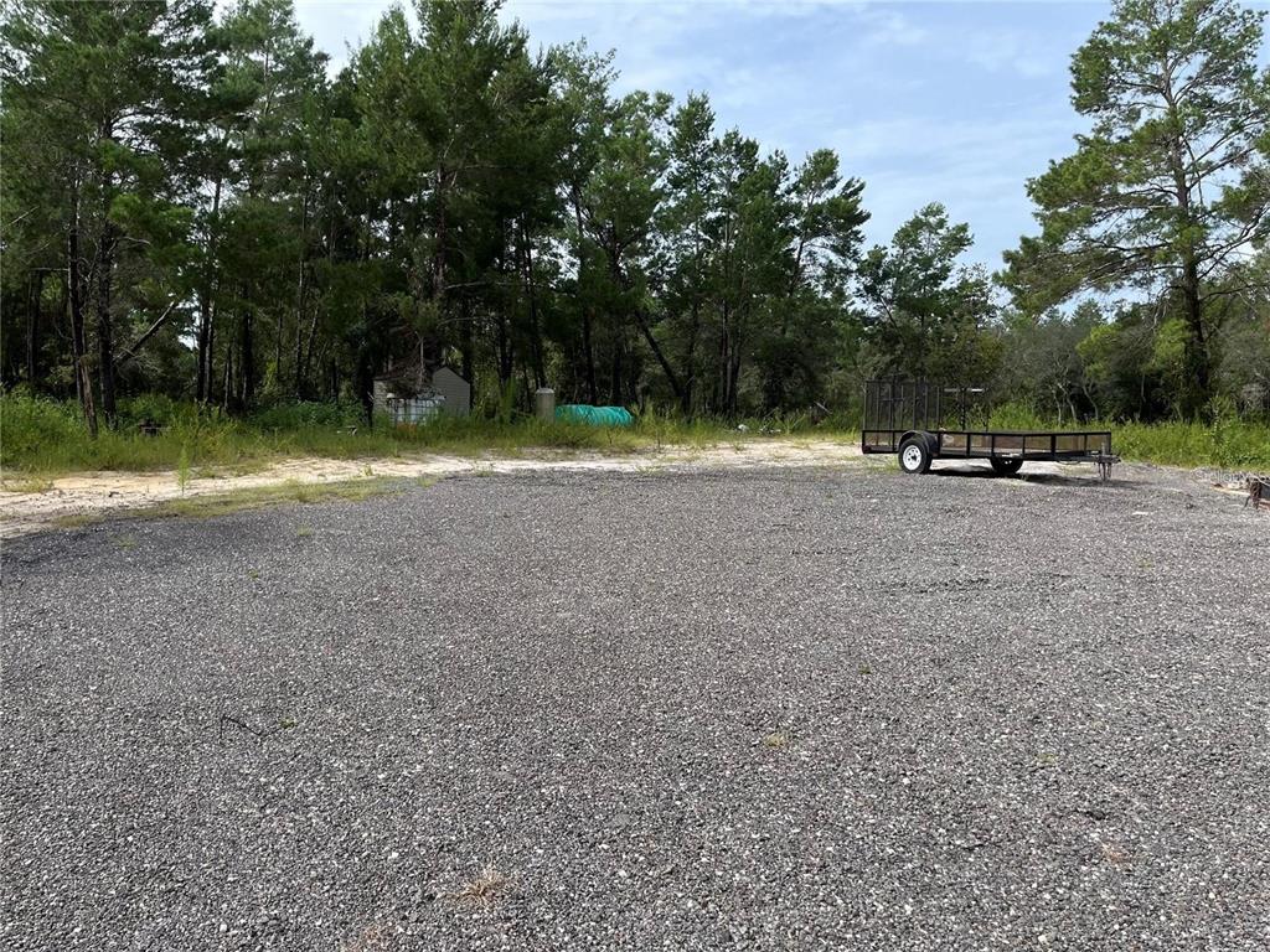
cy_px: 476
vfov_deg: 53.1
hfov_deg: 67.3
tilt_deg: -4.9
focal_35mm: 26
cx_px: 635
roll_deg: +0.7
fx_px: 954
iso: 50
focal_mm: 5.1
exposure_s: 1/2410
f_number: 1.6
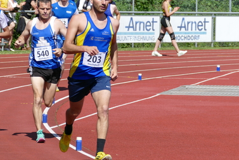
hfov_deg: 6.7
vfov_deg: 4.5
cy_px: 73
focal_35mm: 309
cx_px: 119
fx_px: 2053
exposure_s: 1/1000
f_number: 4
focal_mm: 78.73
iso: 125
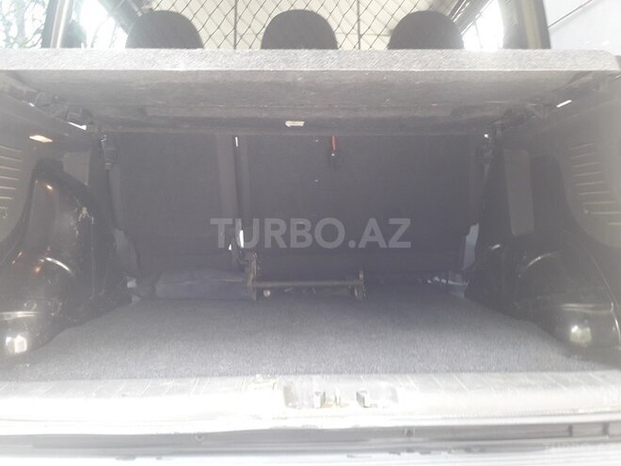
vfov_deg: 51.4
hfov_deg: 65.3
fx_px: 484
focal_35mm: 27
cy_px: 233
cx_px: 310
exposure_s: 1/50
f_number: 1.9
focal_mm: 3.6
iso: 80
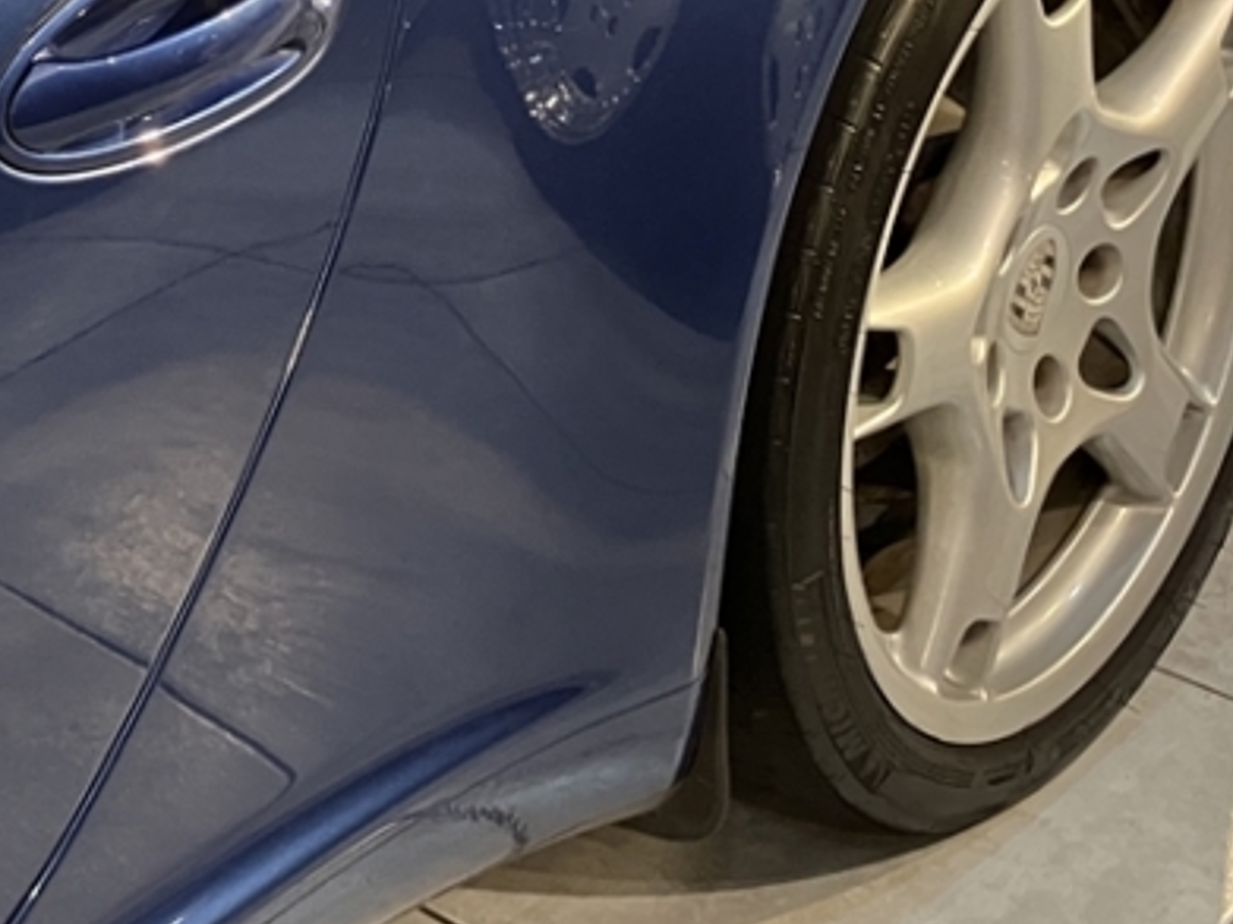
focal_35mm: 86
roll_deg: +2.4
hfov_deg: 21.5
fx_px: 3062
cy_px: -208
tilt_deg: -17.0
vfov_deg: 16.4
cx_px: -151
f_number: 1.8
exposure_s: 1/50
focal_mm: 3.99
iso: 250
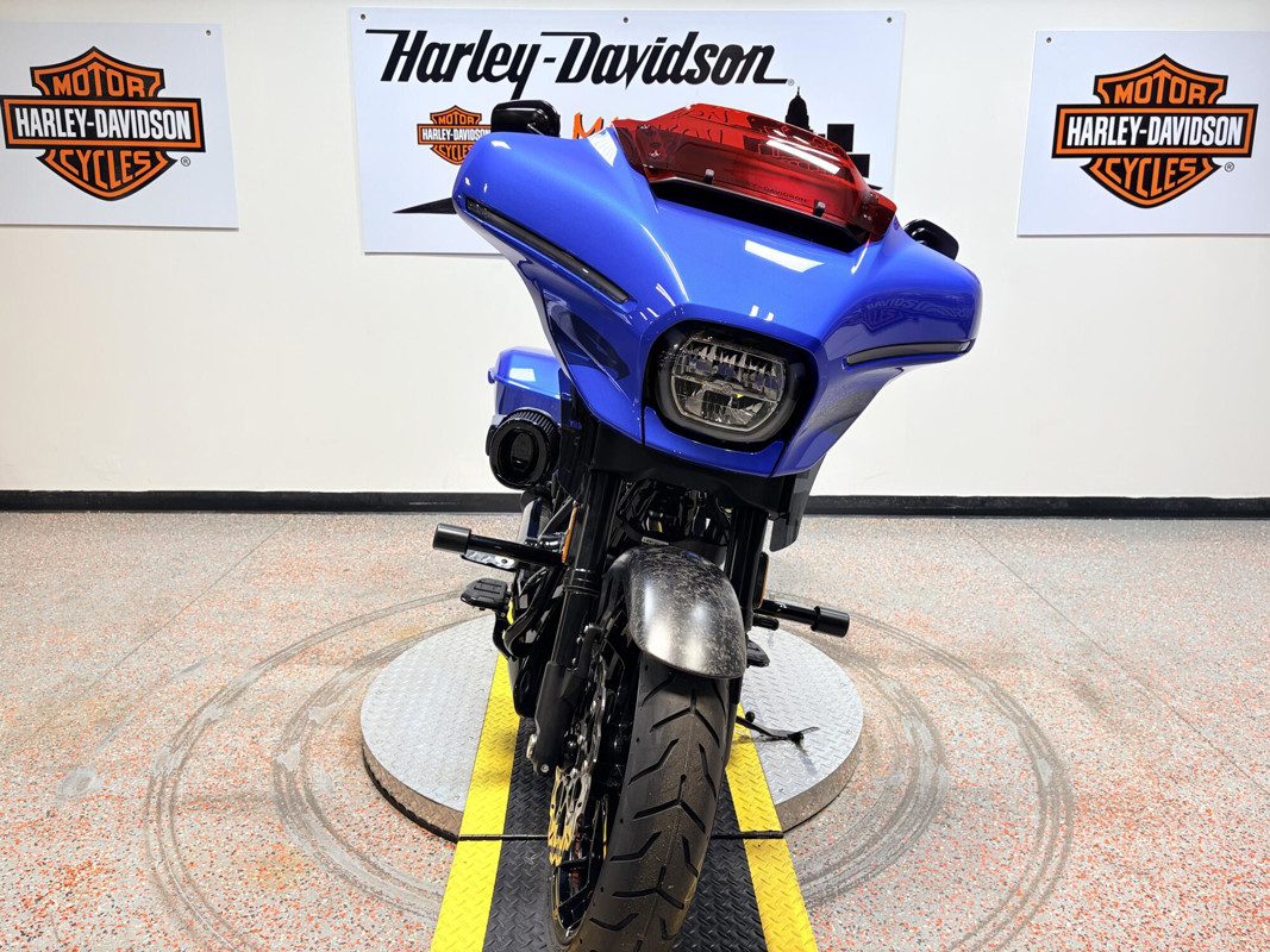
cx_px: 635
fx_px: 954
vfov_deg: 53.1
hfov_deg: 67.3
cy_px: 476
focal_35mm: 26
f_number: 1.6
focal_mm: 5.96
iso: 40
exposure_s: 1/120
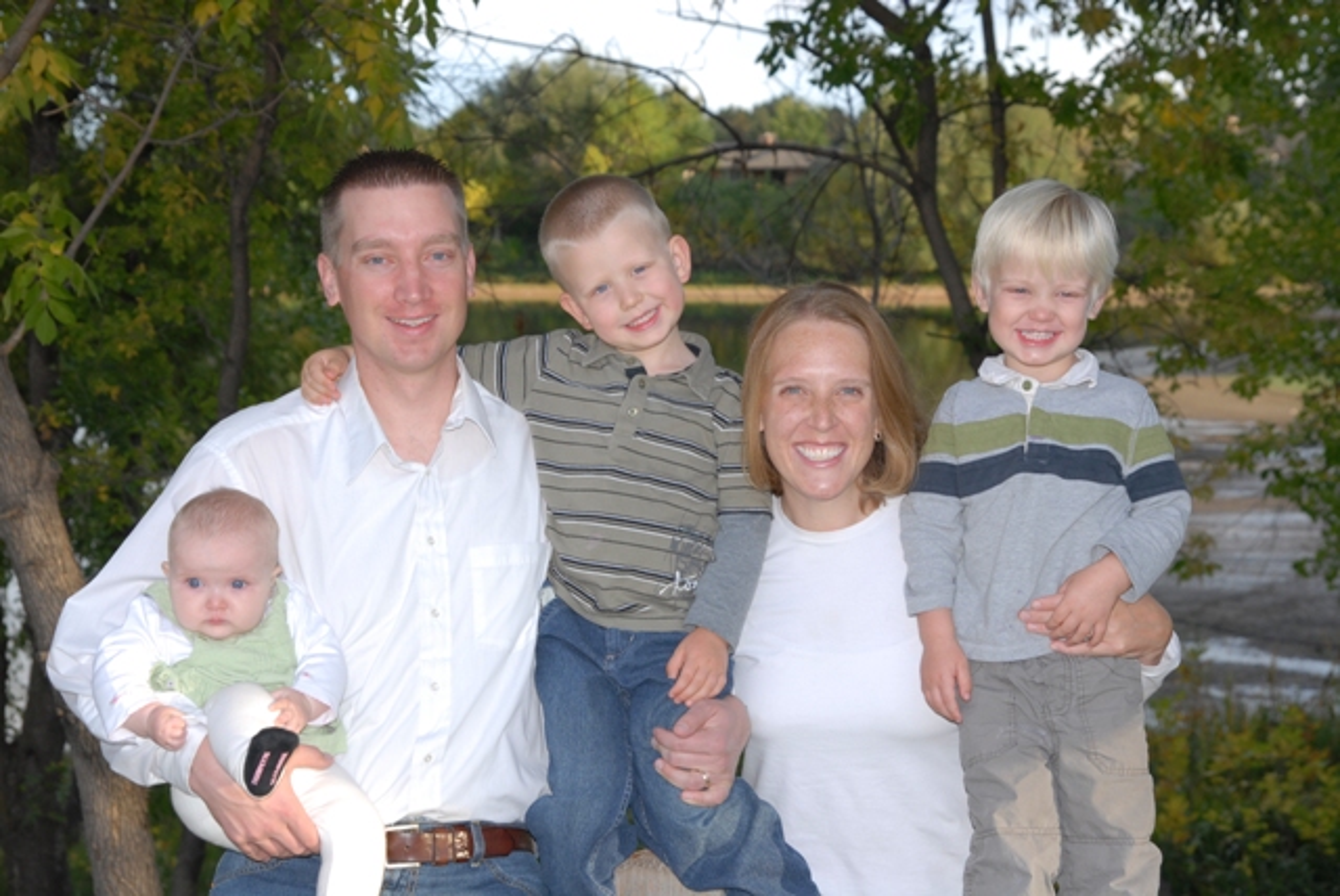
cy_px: 448
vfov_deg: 21.6
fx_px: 2347
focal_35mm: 63
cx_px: 670
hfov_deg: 31.9
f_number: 5.6
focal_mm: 42
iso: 200
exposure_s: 1/250
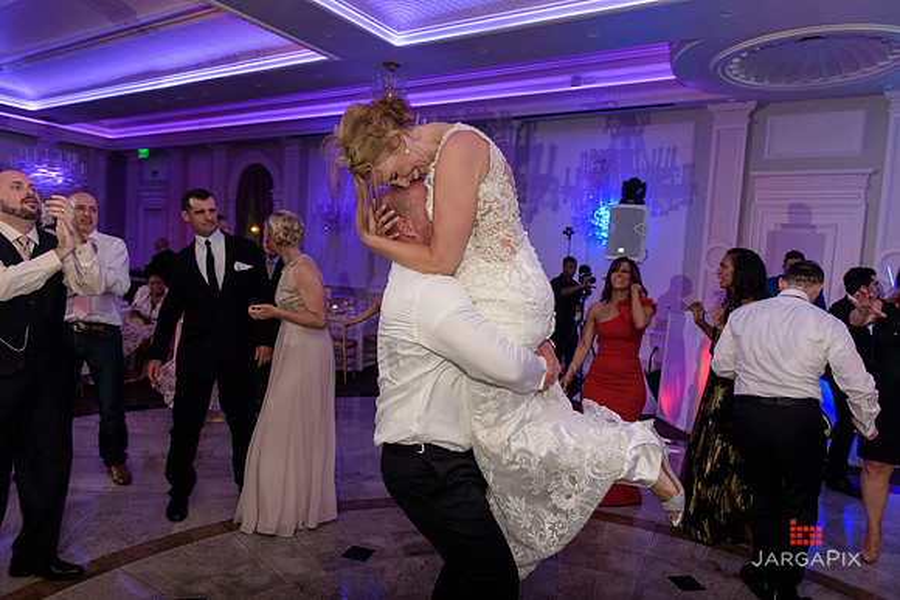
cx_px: 450
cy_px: 300
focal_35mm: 24
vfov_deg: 53.2
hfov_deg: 73.7
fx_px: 600
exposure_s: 1/125
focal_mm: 24
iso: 1600
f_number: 3.2
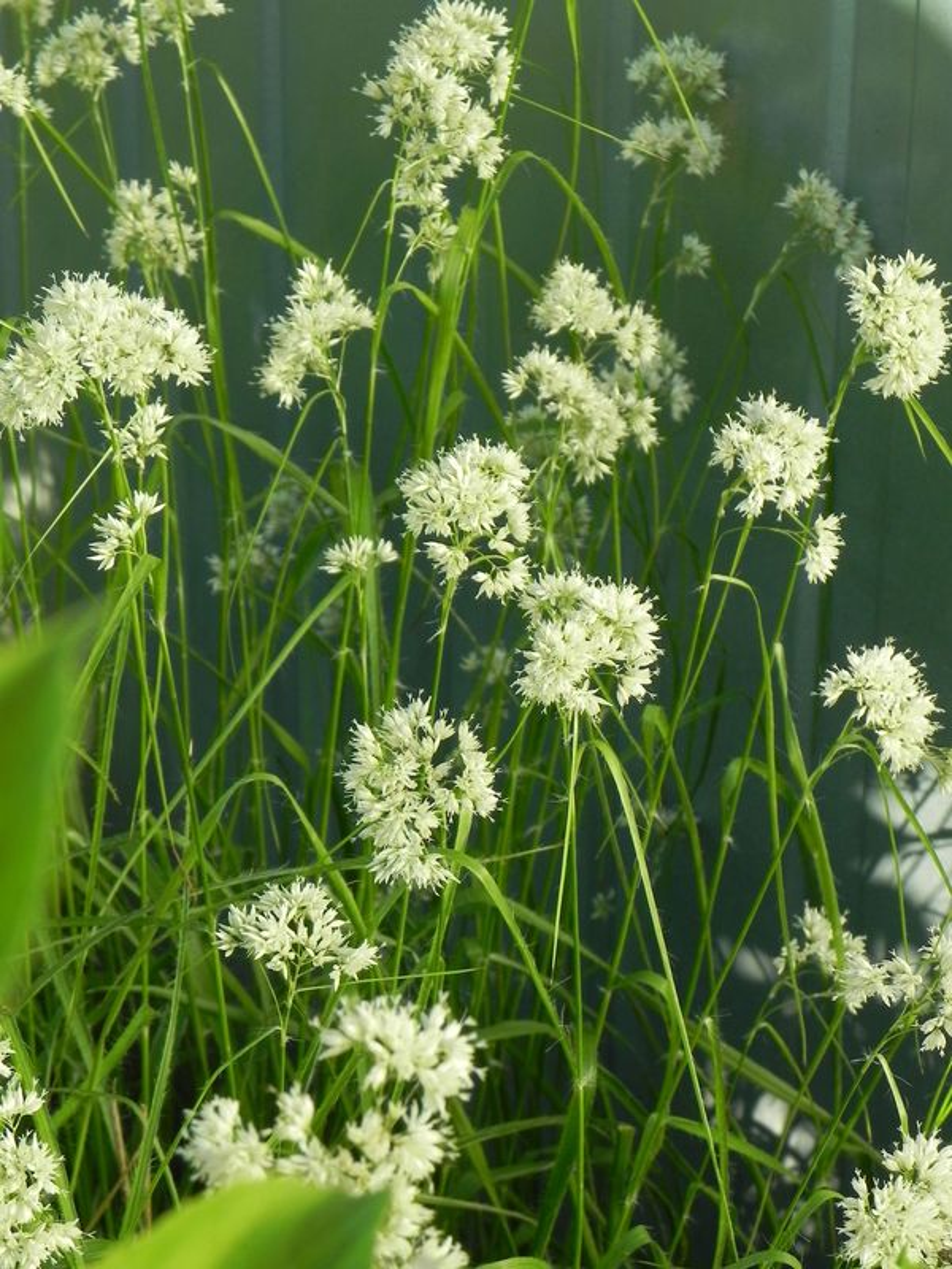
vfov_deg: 16.8
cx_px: 476
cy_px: 634
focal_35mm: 117
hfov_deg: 12.7
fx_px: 4290
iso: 160
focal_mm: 20.8
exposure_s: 1/250
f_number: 5
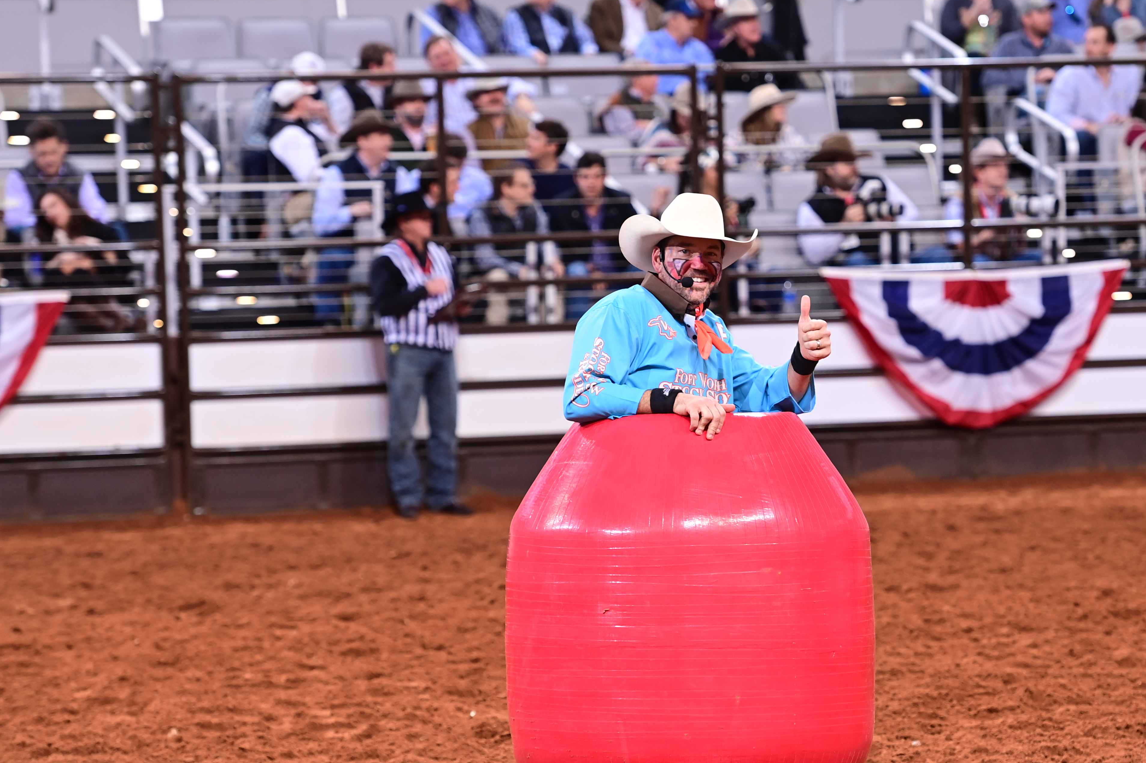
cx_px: 689
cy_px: 452
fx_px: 6522
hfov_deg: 10.0
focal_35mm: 205
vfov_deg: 6.7
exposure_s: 1/400
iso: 800
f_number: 4
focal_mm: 140
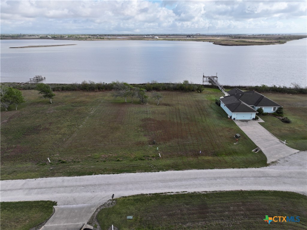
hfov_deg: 71.6
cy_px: 115
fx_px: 213
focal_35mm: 24
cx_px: 154
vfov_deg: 56.8
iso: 170
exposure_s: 1/120
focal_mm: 12.29
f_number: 2.8
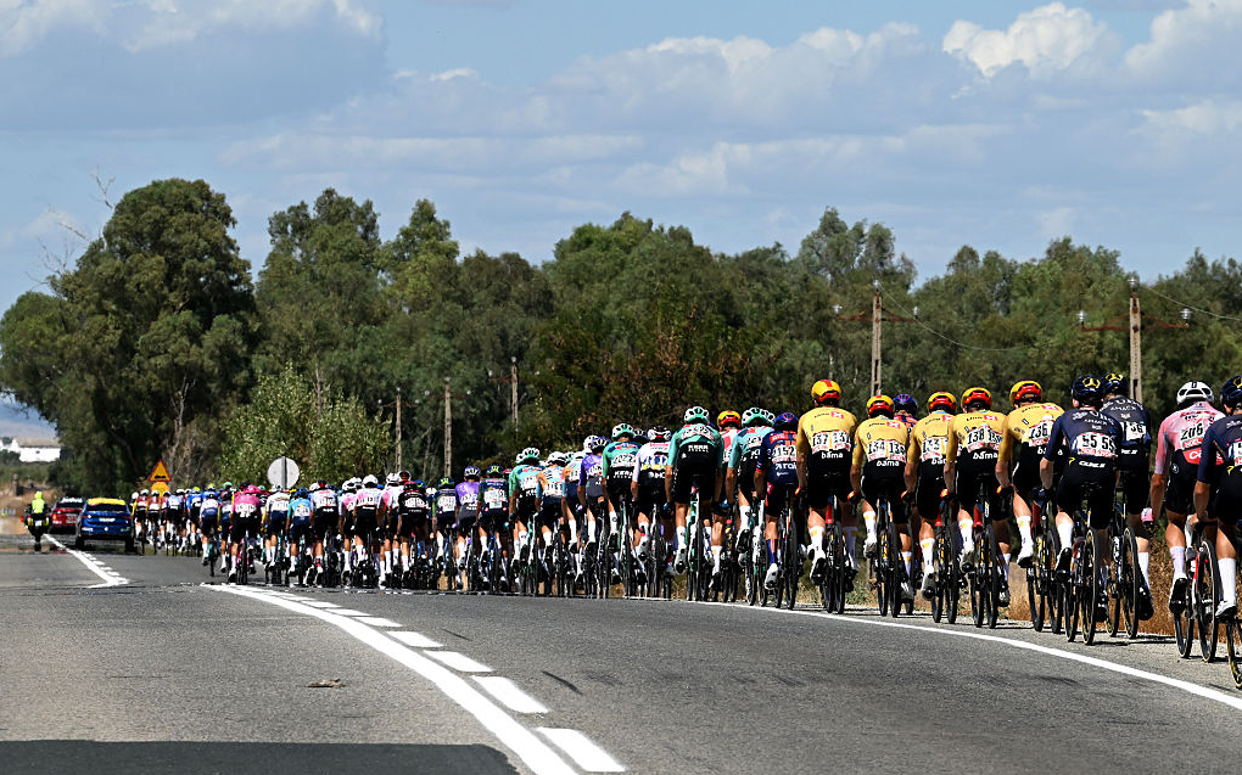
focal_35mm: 307
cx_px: 622
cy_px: 375
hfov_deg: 6.8
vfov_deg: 4.3
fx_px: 10389
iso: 250
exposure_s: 1/1250
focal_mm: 200
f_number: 9
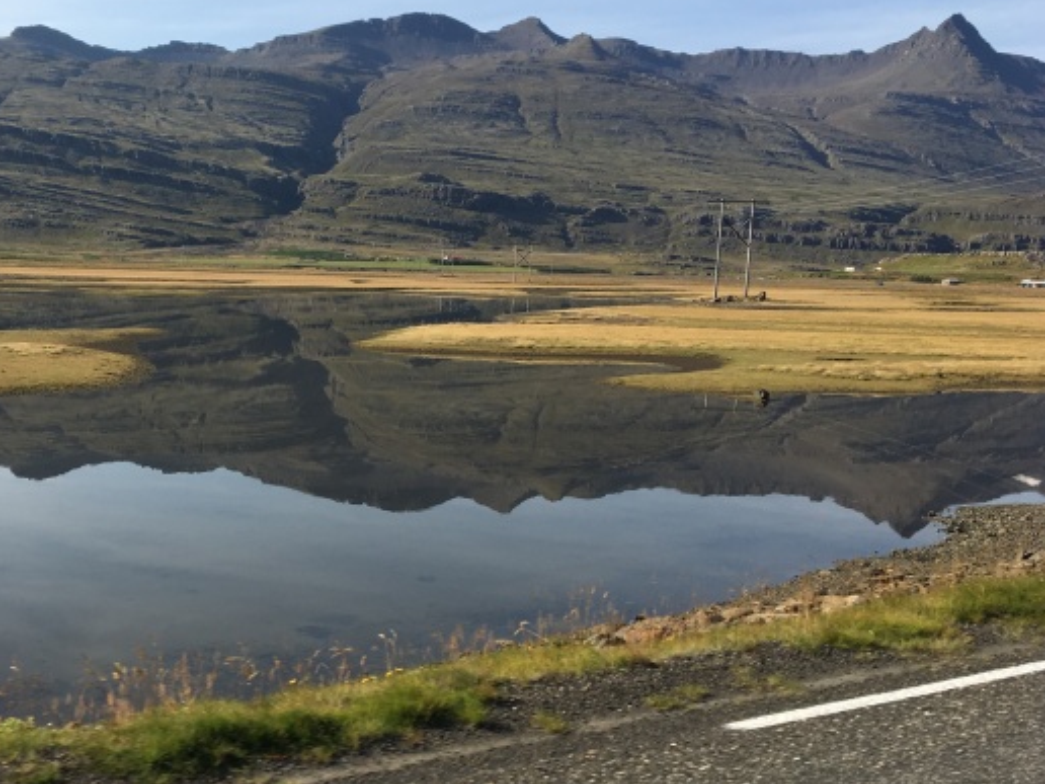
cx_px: 269
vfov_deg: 32.1
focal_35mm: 45
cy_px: 454
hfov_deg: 40.9
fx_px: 1358
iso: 25
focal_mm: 4.15
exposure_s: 1/1374
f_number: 2.2
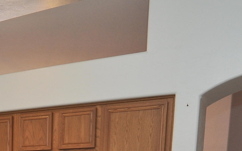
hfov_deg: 29.9
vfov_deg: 17.9
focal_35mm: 60
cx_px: -37
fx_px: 396
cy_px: 260
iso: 1000
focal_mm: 18
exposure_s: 1/30
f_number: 9
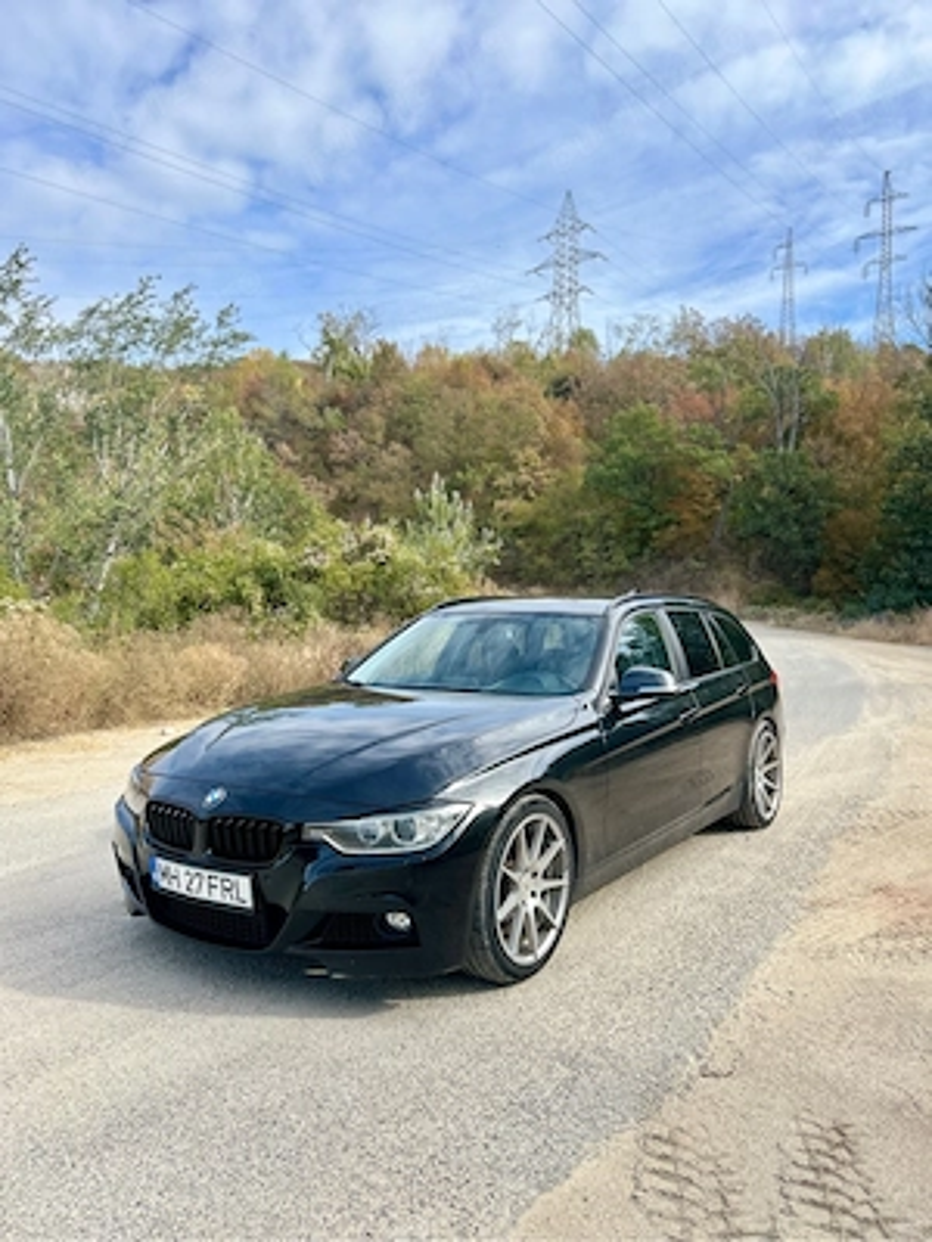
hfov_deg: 53.1
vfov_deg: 67.3
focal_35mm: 26
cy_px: 621
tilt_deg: -0.1
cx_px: 466
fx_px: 933
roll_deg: -1.6
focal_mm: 5.7
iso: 50
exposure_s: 1/2762
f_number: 1.5
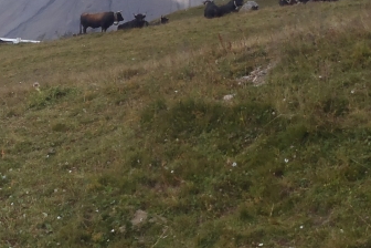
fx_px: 958
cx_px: -10
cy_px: 96
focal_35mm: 93
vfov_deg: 14.7
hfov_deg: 21.1
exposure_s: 1/320
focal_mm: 5
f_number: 4.5
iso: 80
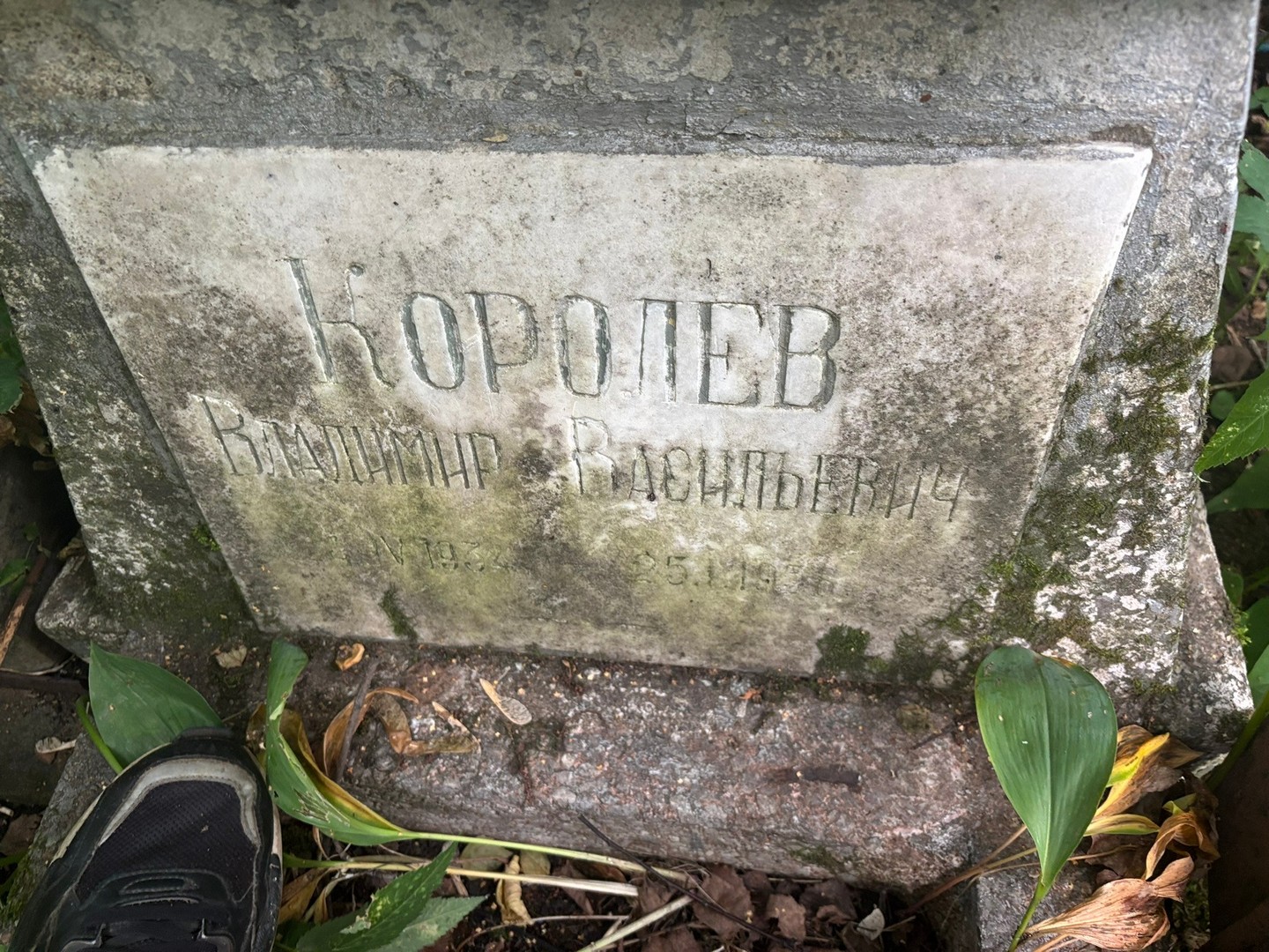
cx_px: 634
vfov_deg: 53.1
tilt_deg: -56.0
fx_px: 953
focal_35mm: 26
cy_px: 476
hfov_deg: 67.3
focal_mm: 5.96
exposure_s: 1/60
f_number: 1.6
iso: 160
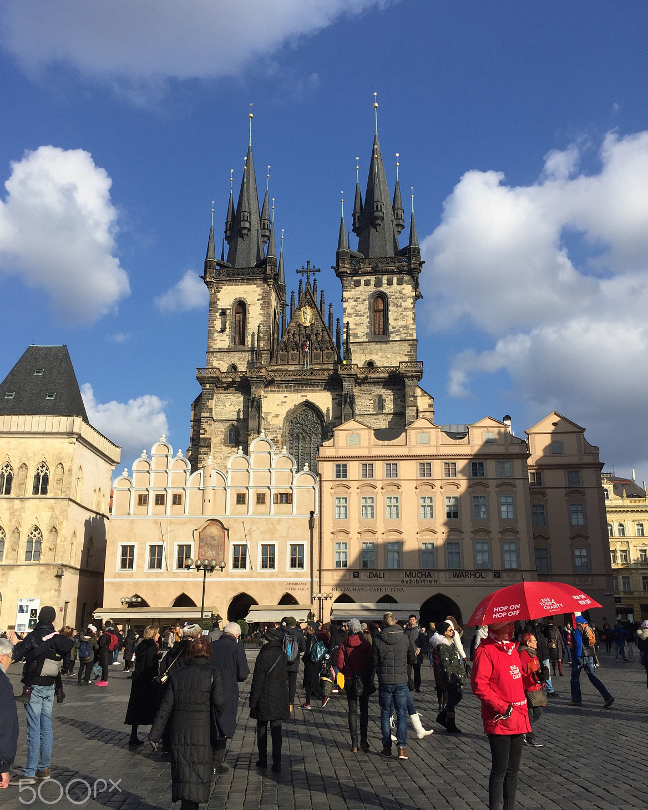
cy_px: 421
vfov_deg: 57.2
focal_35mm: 31
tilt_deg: +17.0
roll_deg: +0.2
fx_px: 743
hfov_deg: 47.1
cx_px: 317
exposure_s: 1/2825
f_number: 2.2
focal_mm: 4.15
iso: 32
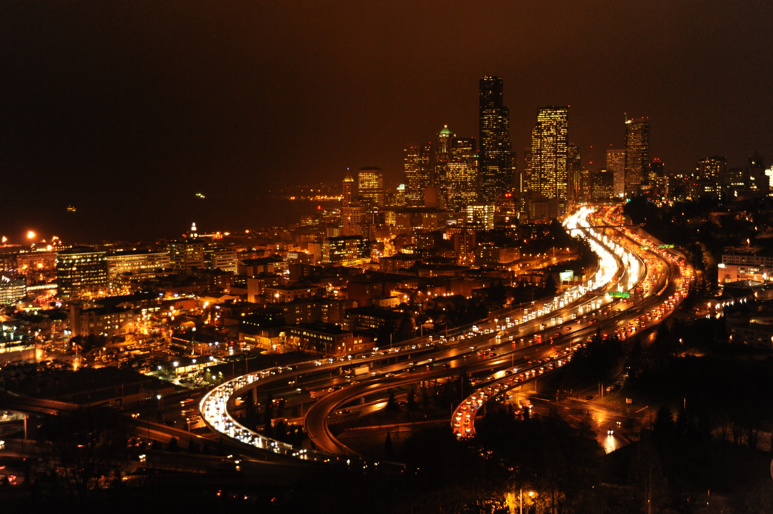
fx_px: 901
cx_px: 386
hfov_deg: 46.4
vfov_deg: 31.9
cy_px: 257
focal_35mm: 42
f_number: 4.5
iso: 3200
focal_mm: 42
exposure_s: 1/25
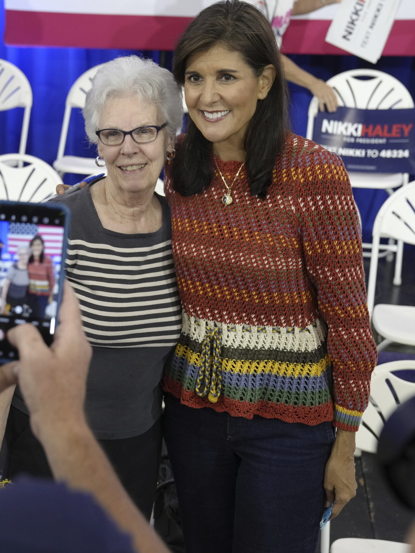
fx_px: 959
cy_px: 275
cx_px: 104
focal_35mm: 60
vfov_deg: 32.2
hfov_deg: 24.2
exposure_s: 1/160
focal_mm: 41
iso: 2000
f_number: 4
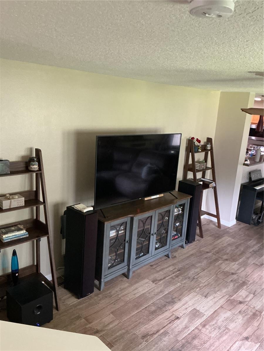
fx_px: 295
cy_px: 176
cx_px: 132
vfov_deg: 61.7
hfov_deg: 48.2
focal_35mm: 29
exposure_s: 1/40
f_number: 1.8
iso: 320
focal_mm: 3
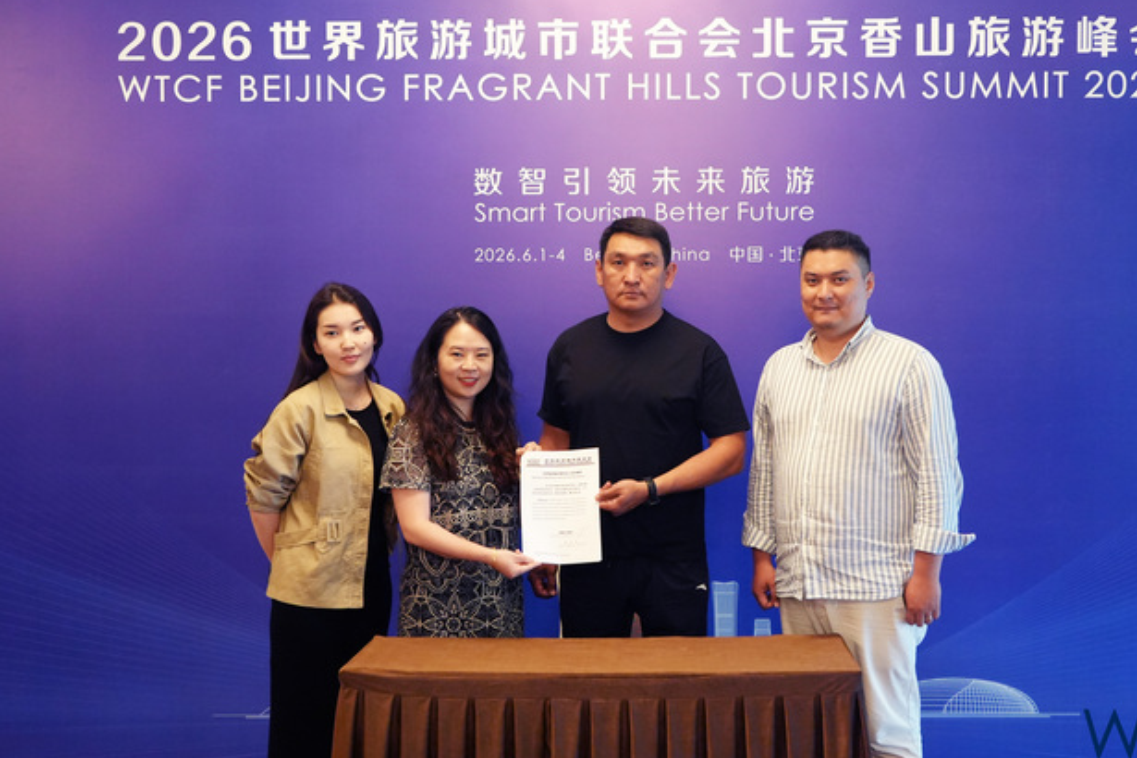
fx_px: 1358
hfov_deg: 45.3
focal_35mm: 43
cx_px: 665
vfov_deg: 31.2
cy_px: 370
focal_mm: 36
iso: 4000
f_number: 4
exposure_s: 1/160
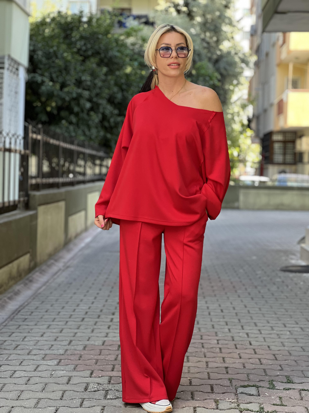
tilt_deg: -1.2
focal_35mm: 77
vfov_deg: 25.3
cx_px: 154
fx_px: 916
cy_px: 206
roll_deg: -2.5
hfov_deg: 19.1
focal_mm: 9
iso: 100
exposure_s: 1/121
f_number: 2.8
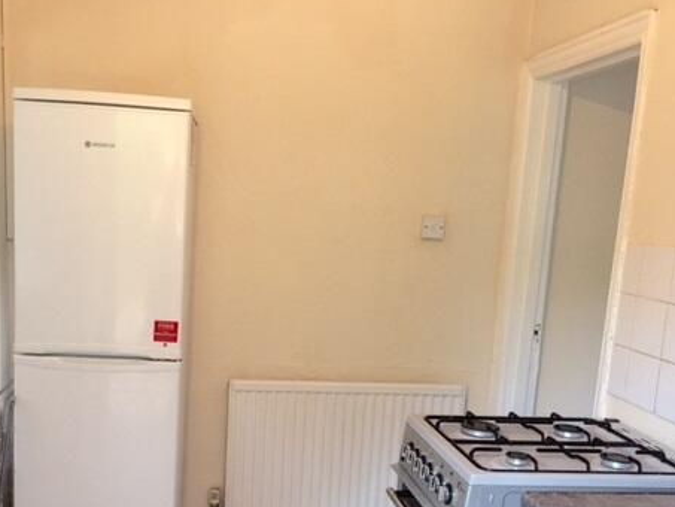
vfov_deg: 34.8
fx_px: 800
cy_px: 343
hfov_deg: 45.4
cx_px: 255
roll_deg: -2.9
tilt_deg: -9.1
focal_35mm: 41
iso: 125
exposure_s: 1/30
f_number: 2.2
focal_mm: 4.15
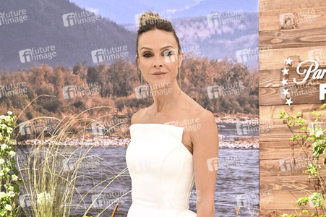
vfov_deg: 35.0
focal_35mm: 38
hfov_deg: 50.7
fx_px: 344
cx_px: 163
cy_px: 108
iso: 250
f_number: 7.1
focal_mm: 38
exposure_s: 1/320
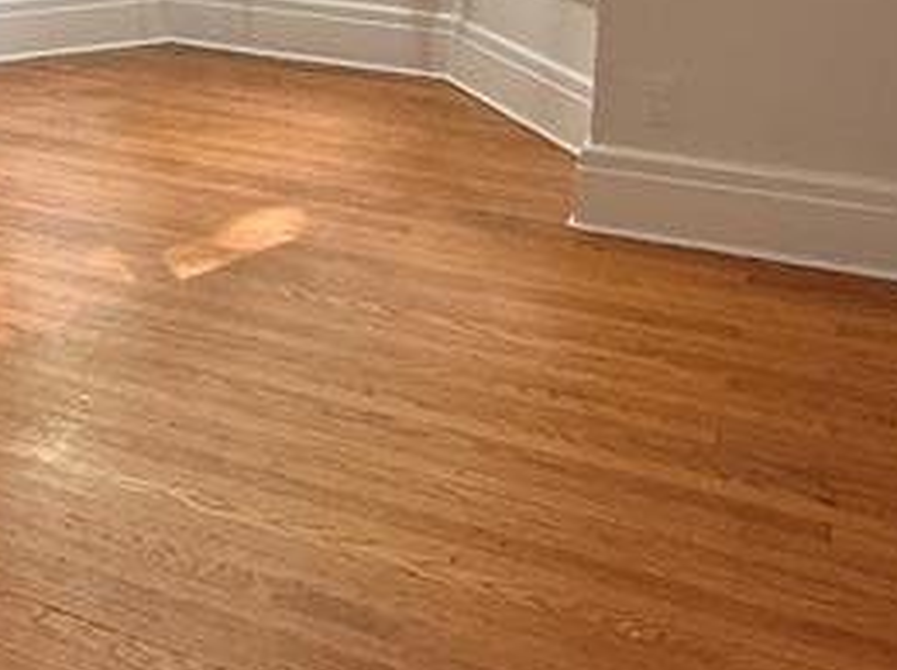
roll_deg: +1.1
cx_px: 120
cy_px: -79
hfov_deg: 33.5
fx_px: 1423
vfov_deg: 24.6
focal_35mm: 55
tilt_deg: -10.8
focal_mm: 2.22
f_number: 2.2
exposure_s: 1/60
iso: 200
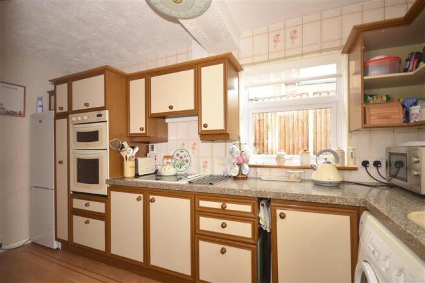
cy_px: 142
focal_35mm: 15
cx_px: 212
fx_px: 177
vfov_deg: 77.3
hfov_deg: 100.4
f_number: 5
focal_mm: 10
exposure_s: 1/30
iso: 200
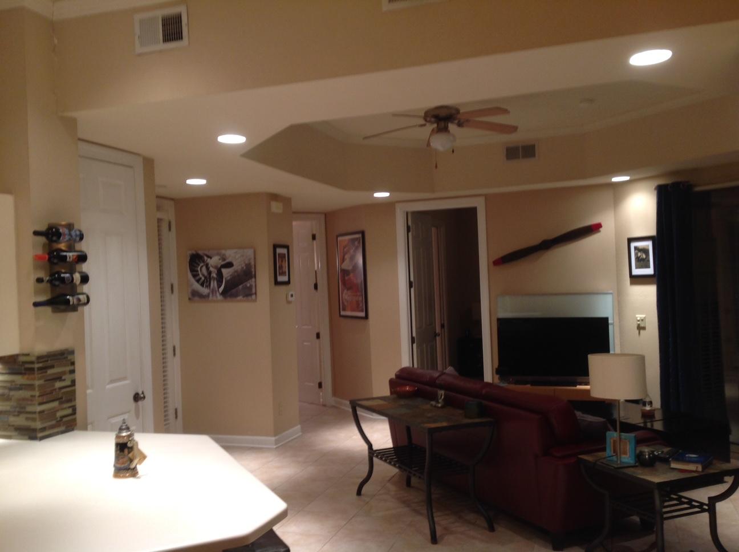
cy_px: 276
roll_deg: +0.7
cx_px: 370
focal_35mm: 35
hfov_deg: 52.7
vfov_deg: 40.6
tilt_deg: -1.0
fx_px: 746
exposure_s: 1/15
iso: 64
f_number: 2.4
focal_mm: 4.28
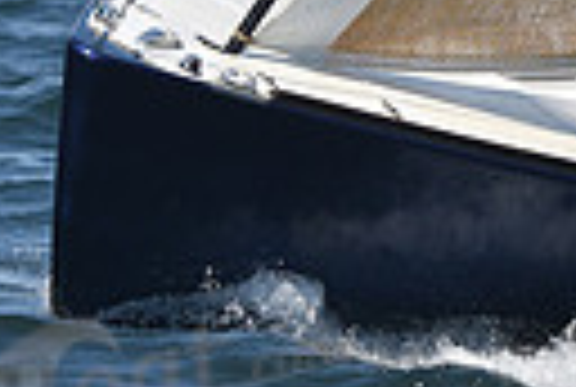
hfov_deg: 3.7
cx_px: 585
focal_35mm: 552
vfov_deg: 2.5
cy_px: 115
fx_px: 8853
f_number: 5
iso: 250
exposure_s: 1/1250
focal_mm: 122
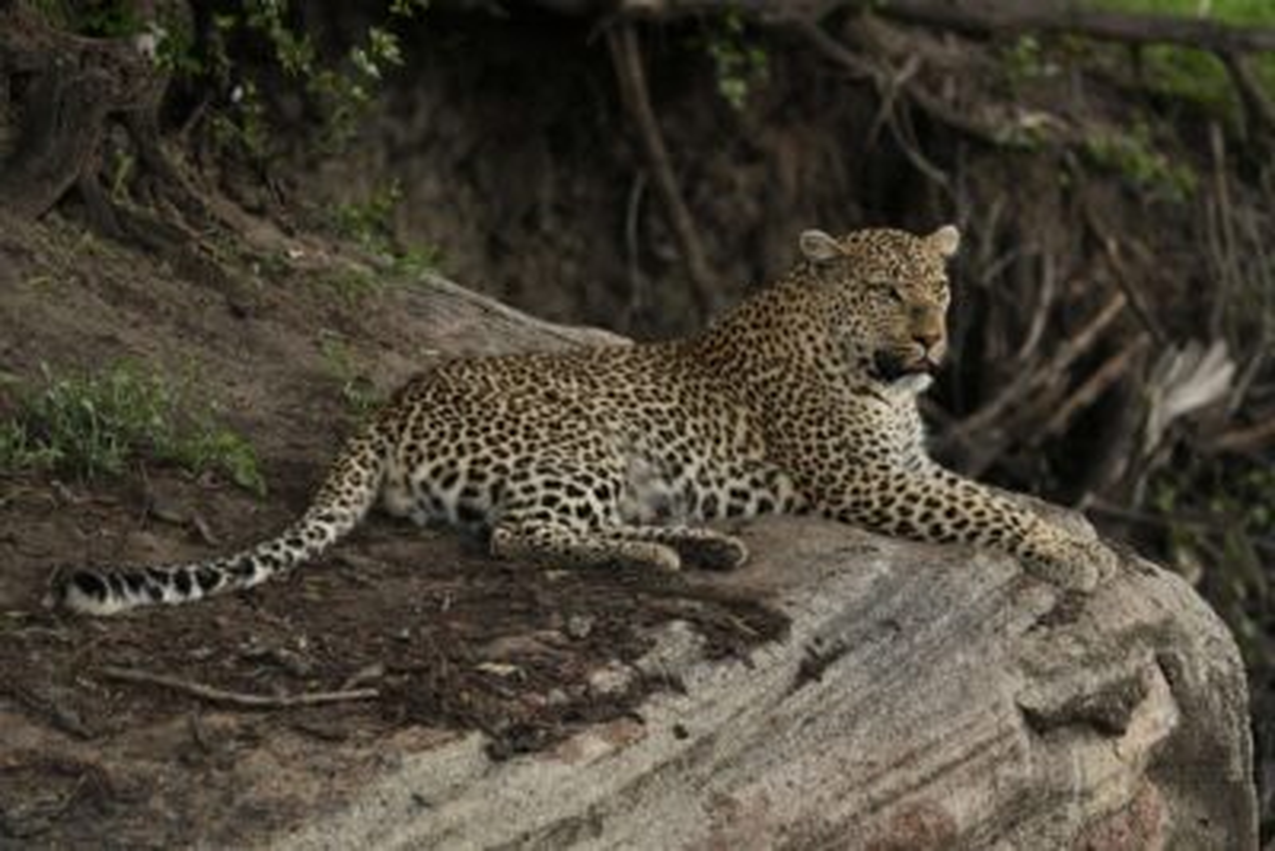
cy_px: 426
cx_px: 638
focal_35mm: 298
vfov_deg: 4.6
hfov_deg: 6.9
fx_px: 10557
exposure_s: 1/500
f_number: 5.6
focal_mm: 298
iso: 320
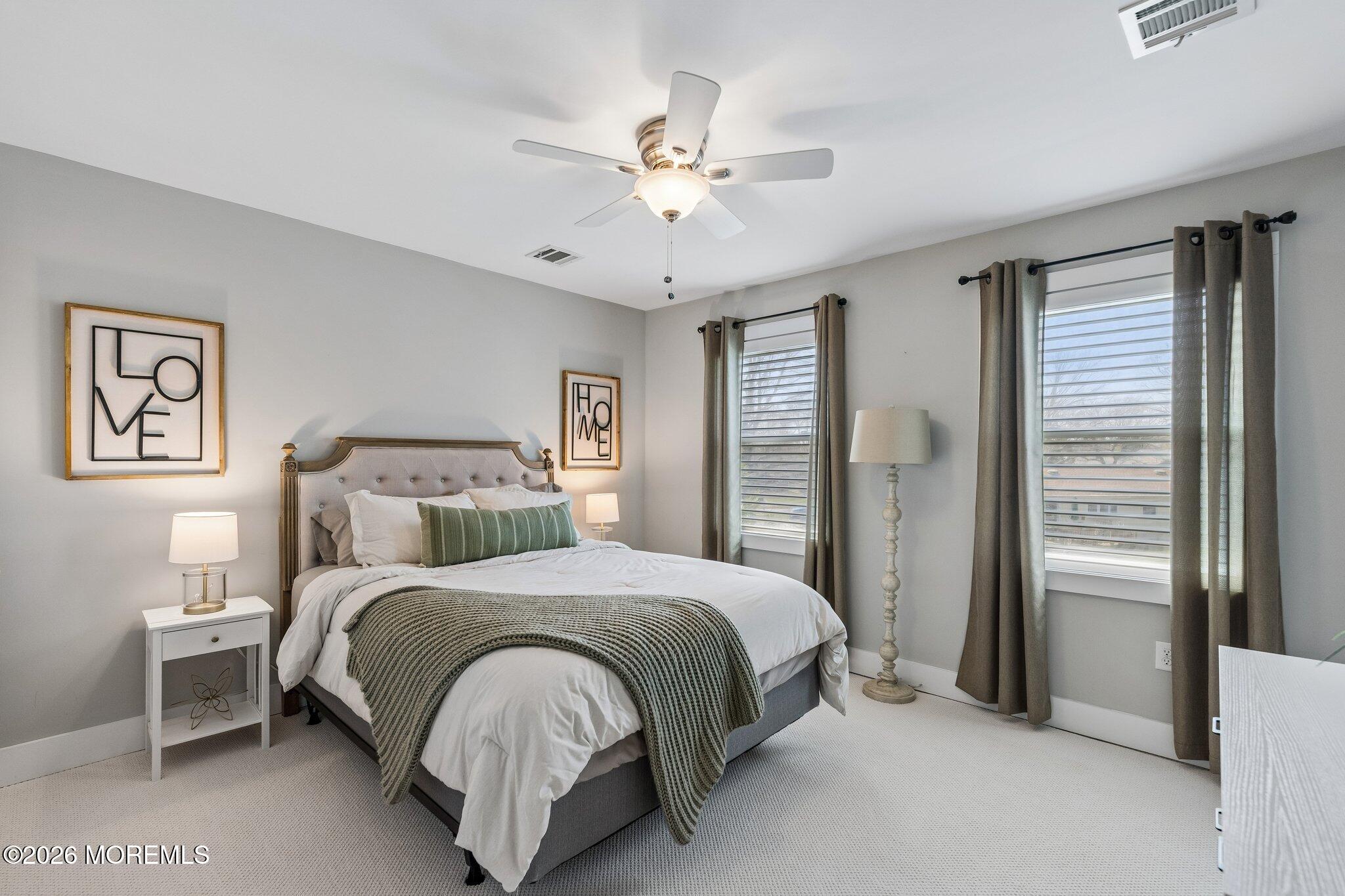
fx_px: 560
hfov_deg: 100.4
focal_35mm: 15
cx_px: 672
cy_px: 448
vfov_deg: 77.3
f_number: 7.1
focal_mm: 15
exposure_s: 1/50
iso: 400
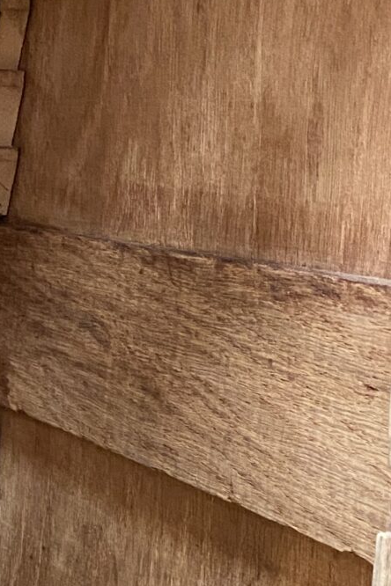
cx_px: -439
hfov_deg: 11.6
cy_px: 426
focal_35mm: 104
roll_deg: -1.8
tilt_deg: -8.1
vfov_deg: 19.5
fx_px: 1694
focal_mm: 4.25
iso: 640
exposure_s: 1/30
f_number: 1.8
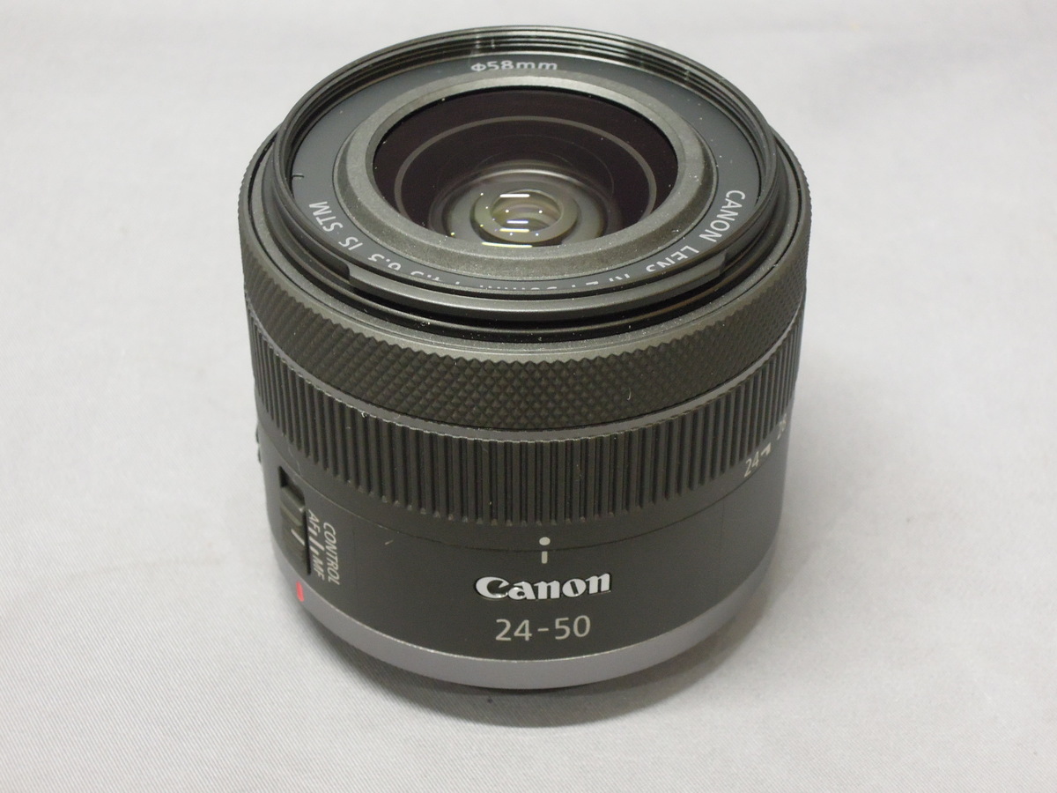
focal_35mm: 77
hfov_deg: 25.3
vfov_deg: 19.1
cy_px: 396
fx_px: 2351
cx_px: 528
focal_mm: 13.8
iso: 800
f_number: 4.7
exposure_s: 1/20
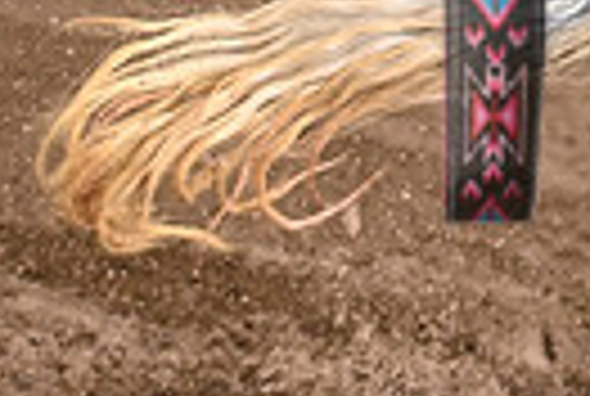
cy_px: -106
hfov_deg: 4.8
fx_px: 6899
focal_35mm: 420
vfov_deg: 3.3
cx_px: 1275
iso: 1600
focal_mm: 95
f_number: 3.2
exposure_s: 1/250
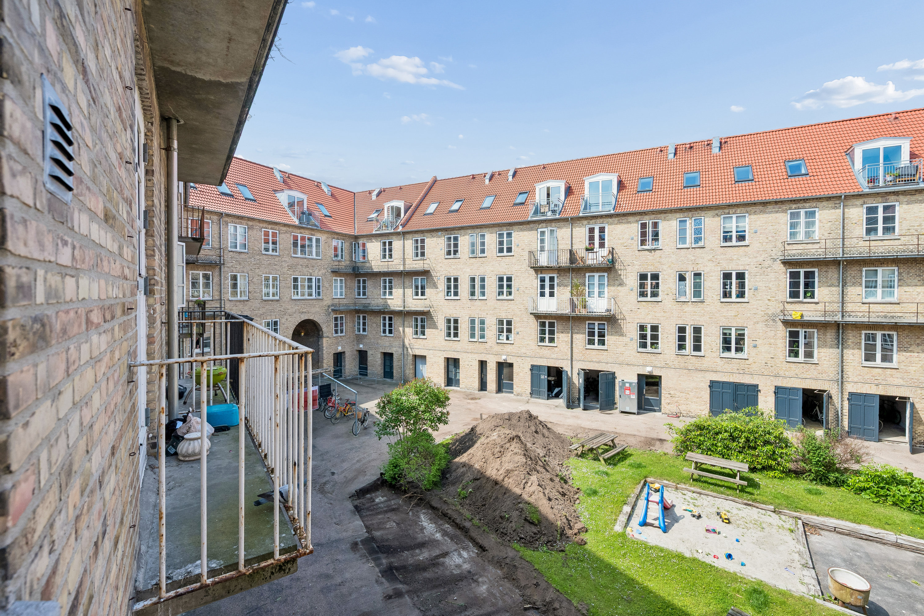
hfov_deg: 96.7
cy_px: 308
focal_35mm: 16
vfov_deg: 73.7
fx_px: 411
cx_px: 462
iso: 400
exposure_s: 1/800
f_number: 6.3
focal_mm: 16
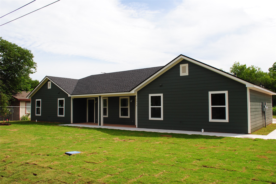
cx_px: 138
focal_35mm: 30
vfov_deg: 43.7
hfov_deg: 61.9
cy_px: 92
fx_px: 230
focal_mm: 20
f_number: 10
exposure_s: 1/250
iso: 180
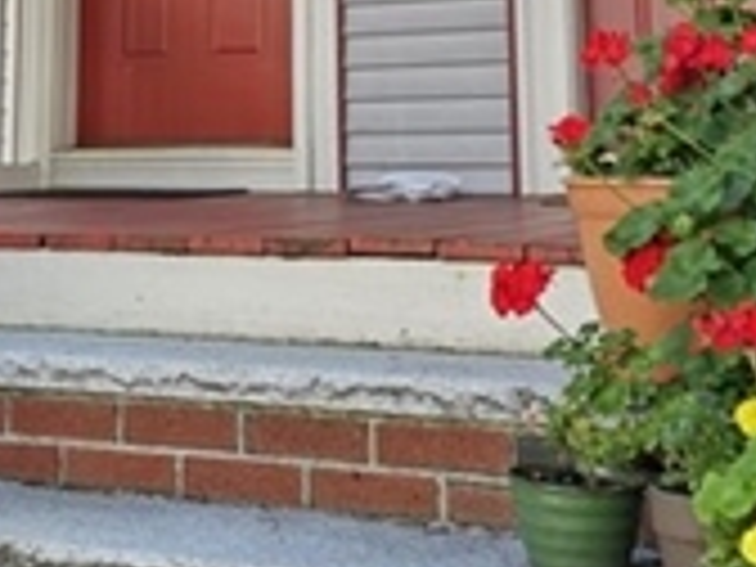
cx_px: 182
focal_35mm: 70
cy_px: -97
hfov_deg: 27.4
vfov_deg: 19.8
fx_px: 1529
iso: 20
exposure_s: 1/182
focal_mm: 6.3
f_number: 1.7
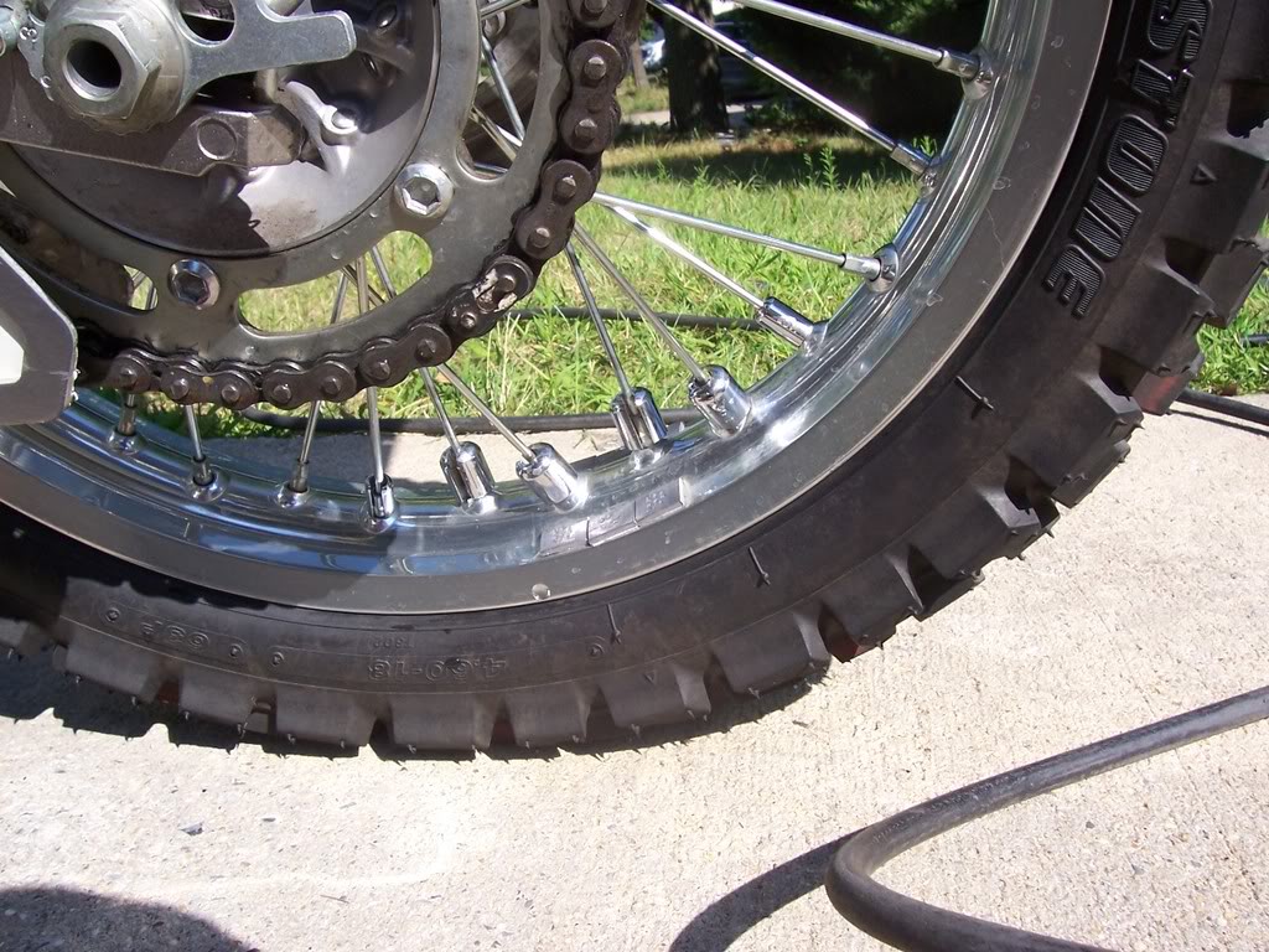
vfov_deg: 41.8
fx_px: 1246
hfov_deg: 54.0
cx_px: 634
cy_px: 476
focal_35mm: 34
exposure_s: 1/250
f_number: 5.6
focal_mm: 5.6
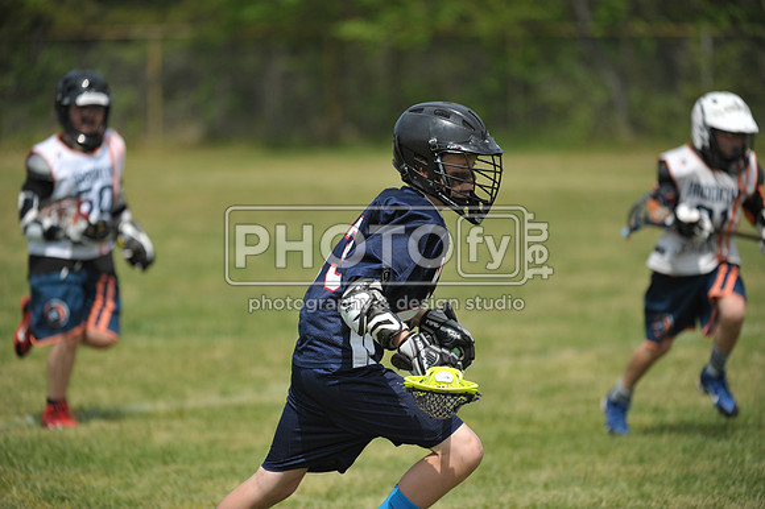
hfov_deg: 8.6
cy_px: 254
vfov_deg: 5.7
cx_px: 382
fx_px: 5097
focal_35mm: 240
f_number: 4
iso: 640
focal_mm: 240
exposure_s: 1/5000
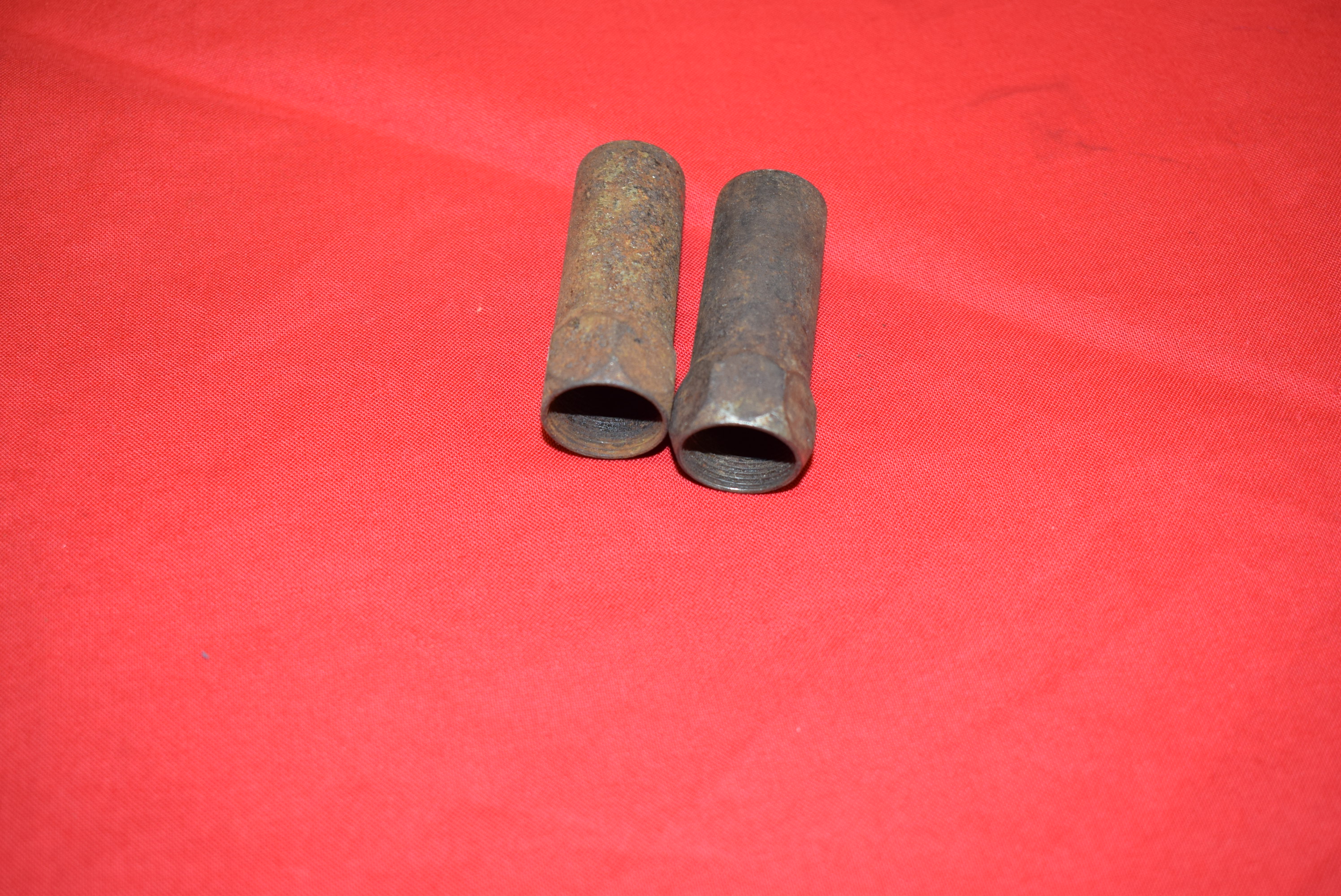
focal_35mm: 40
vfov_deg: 33.1
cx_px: 670
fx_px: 1510
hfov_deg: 47.9
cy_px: 448
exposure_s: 1/40
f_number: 5.6
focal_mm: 27
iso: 400
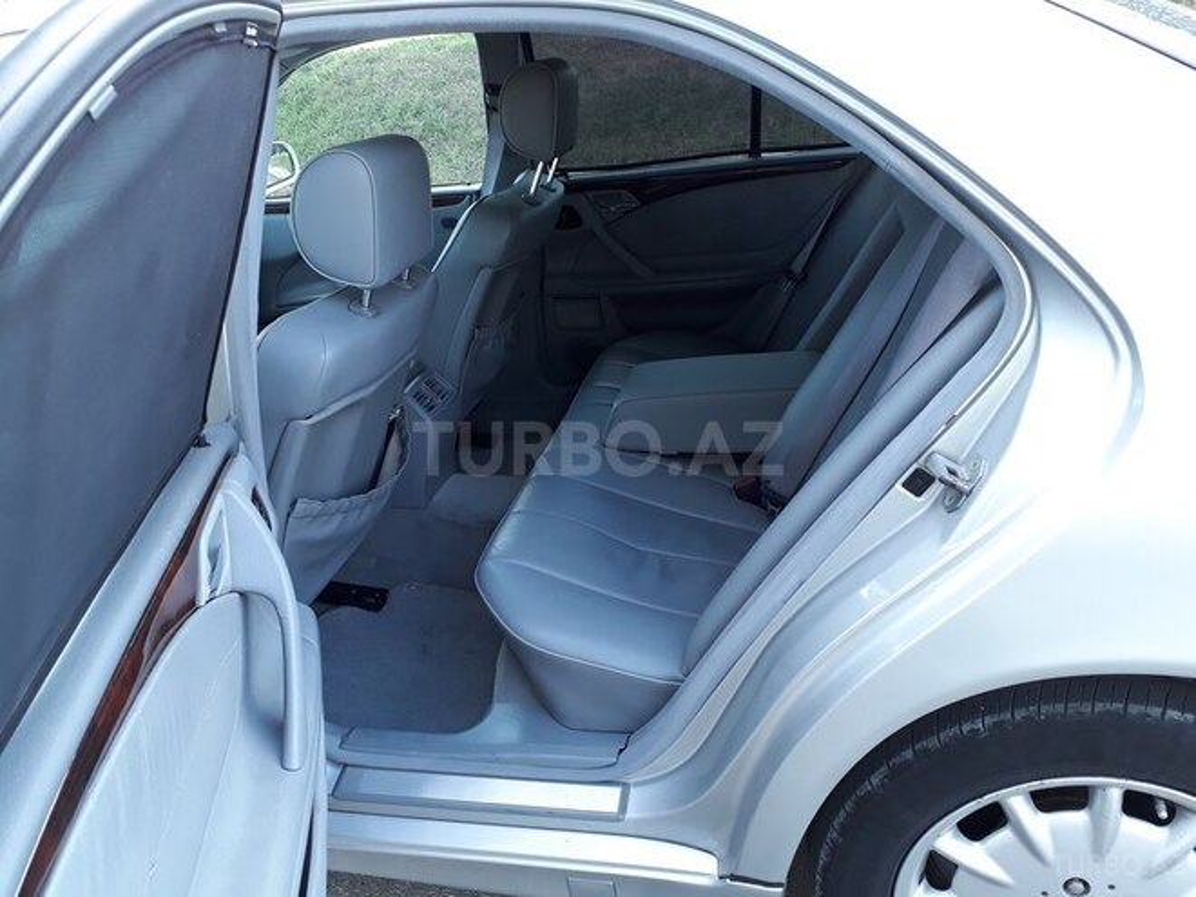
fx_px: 933
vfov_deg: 51.4
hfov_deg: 65.3
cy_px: 448
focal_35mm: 27
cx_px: 598
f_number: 1.9
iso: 80
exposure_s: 1/100
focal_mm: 3.6
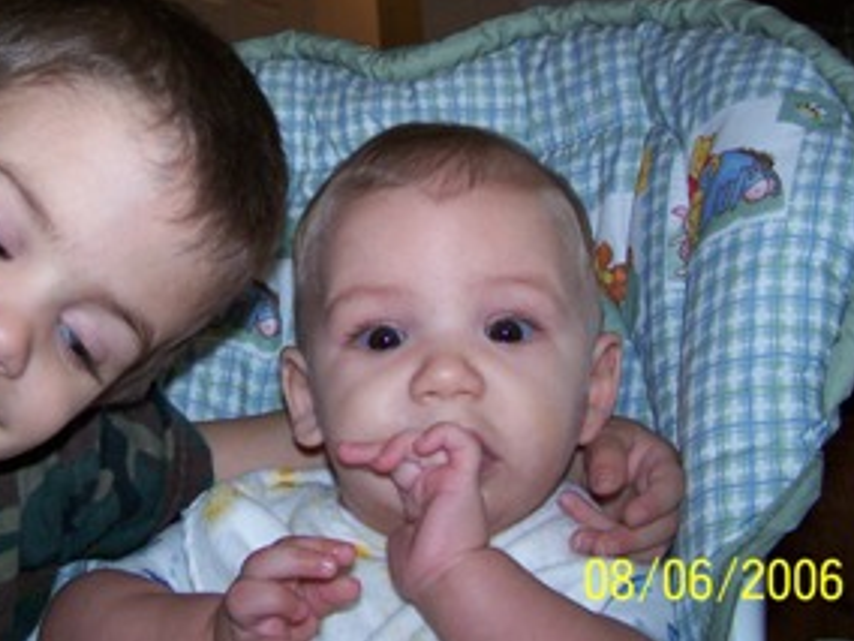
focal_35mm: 60
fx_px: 1480
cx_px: 244
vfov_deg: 24.3
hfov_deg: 31.8
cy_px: 208
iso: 140
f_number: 2.8
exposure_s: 1/60
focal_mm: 6.3
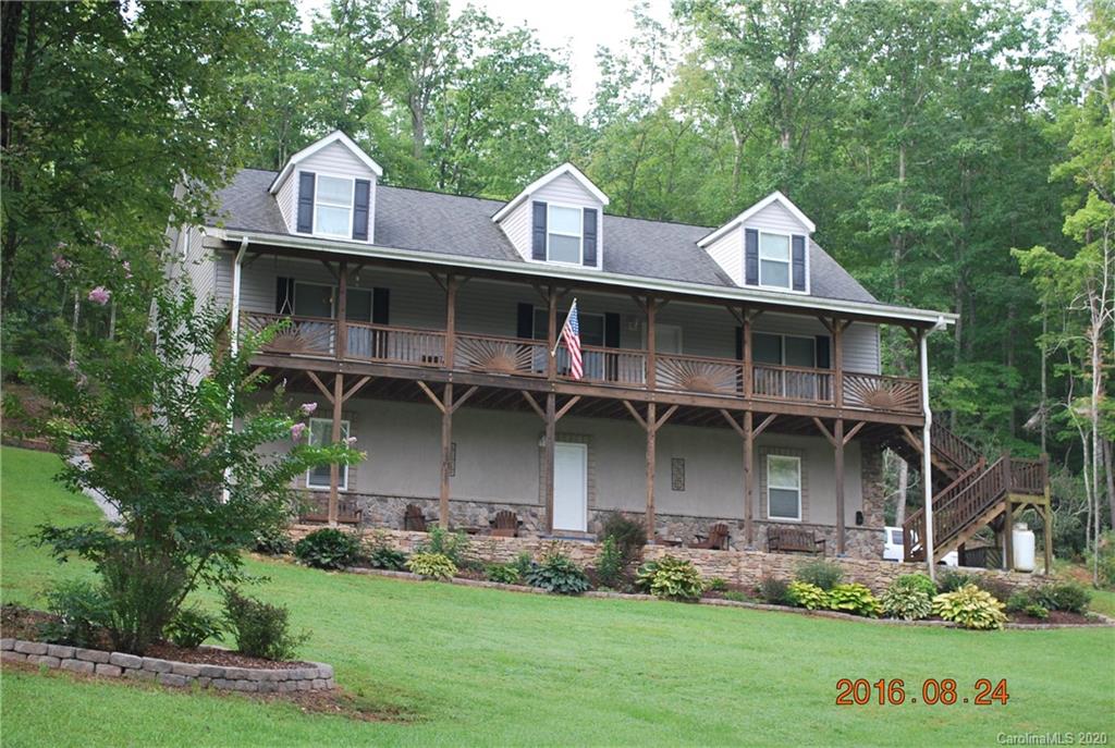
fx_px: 1769
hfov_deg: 35.0
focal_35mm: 57
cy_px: 374
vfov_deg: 23.9
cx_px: 558
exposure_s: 1/100
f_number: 5.3
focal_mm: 38
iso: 200
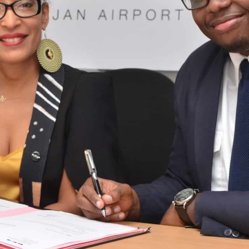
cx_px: 78
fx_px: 953
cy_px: 82
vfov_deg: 14.9
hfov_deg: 14.9
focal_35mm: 117
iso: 500
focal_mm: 35
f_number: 6.3
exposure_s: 1/60
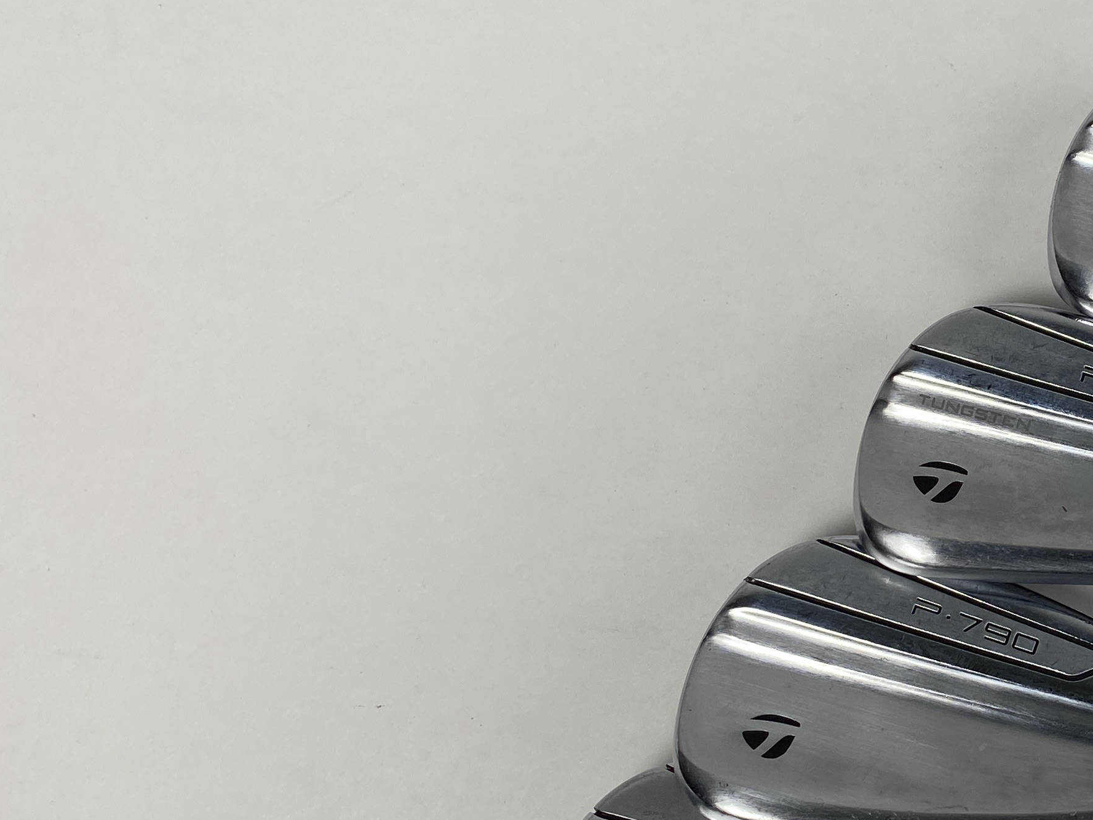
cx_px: 1188
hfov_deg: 29.6
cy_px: 504
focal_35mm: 59
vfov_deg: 24.8
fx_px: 1863
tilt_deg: -79.1
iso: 32
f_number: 1.8
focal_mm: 4.25
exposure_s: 1/451
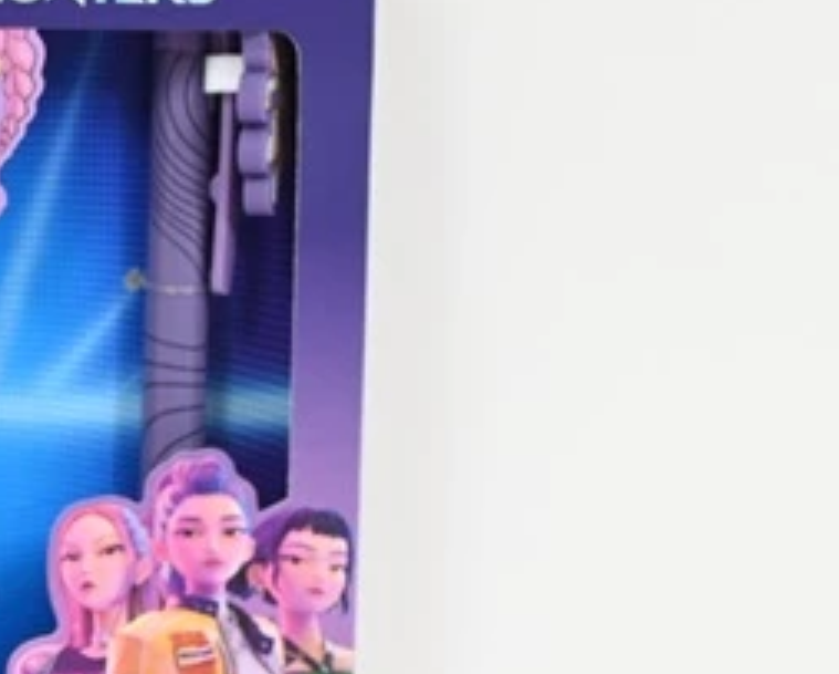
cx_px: -113
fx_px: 3033
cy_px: 295
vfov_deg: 12.7
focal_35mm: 122
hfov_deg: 15.3
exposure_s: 1/125
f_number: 4.8
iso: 560
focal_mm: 30.5
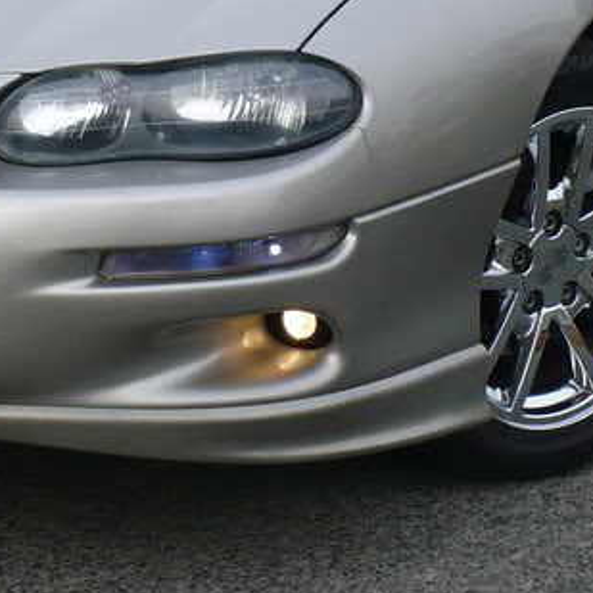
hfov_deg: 9.9
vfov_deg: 9.9
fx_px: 3411
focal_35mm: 176
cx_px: 284
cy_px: 86
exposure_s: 1/250
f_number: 3.1
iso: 100
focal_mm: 9.9
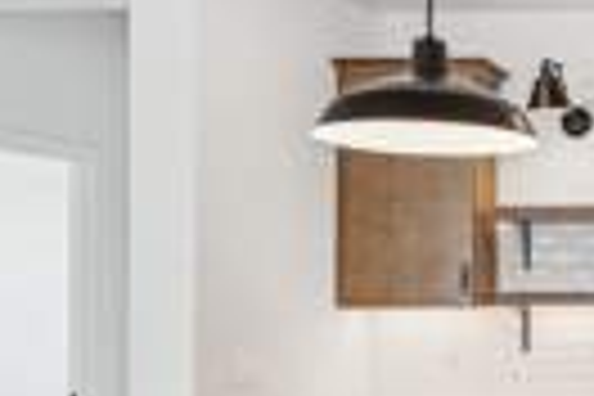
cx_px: 927
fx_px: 841
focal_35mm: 51
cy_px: 272
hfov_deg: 26.2
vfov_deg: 26.3
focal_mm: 14
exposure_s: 1/8
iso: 160
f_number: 8
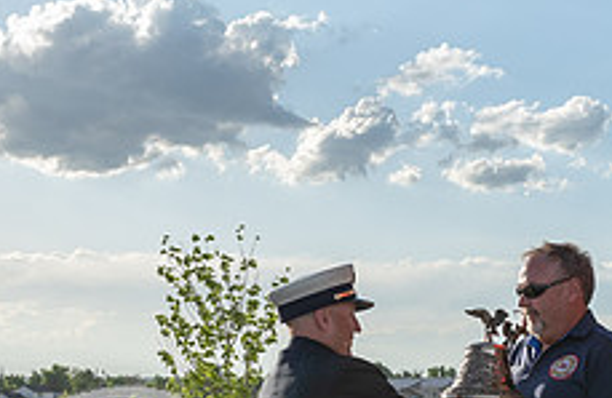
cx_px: 270
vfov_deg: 12.1
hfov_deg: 18.7
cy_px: 382
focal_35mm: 110
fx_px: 1856
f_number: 6.3
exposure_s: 1/800
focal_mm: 36
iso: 160
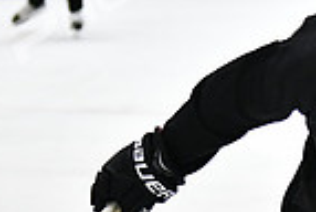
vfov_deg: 3.2
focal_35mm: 437
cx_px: 201
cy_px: 315
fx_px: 3844
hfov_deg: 4.7
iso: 6400
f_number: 2.8
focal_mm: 72
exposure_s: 1/1600
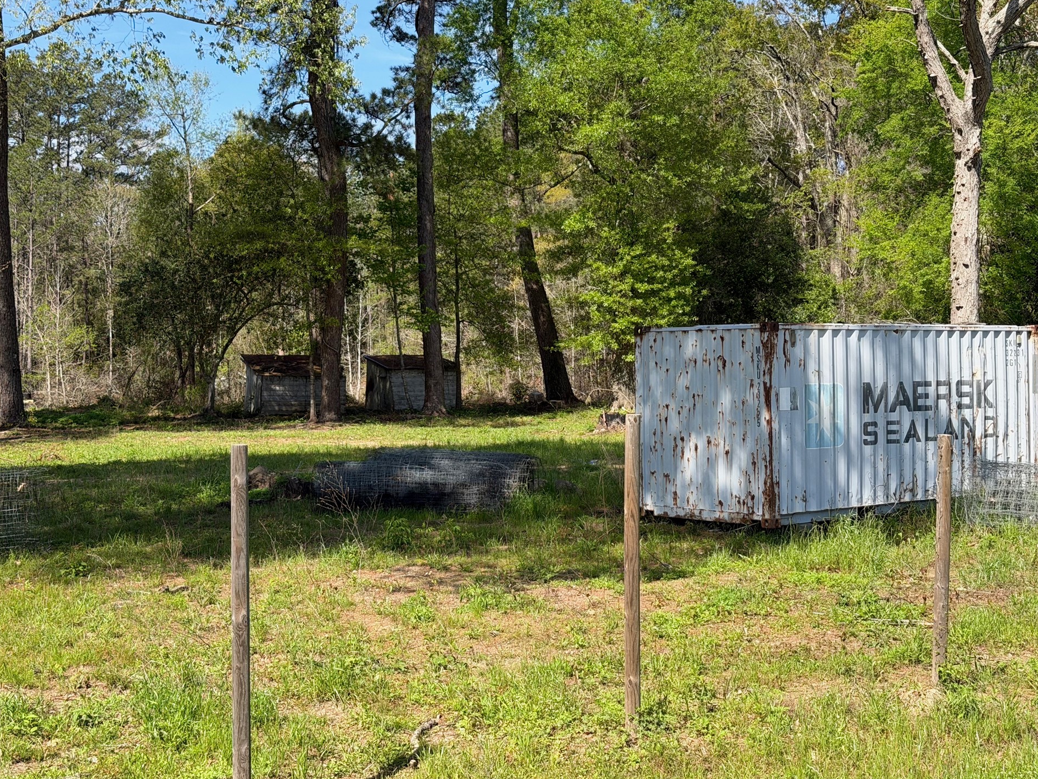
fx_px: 1559
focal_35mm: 52
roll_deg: -0.7
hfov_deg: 36.8
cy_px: 362
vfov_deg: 28.0
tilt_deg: +3.4
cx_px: 549
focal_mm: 6.76
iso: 64
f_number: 1.78
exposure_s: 1/2273
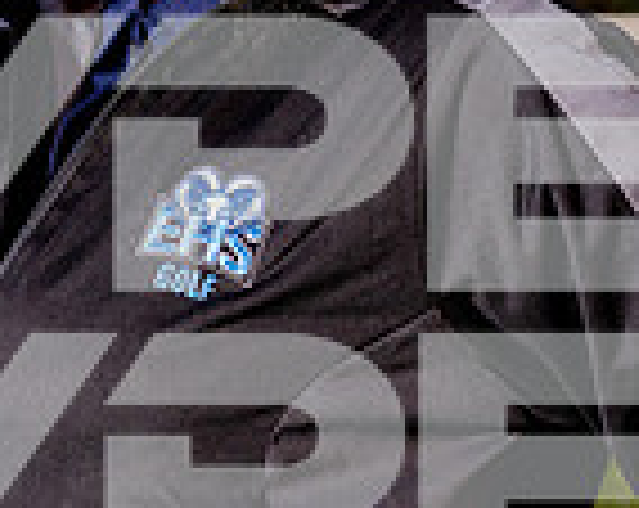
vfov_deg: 10.3
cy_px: 157
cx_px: 63
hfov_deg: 12.9
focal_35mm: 149
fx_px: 2812
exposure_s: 1/250
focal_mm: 50
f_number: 5.6
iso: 800
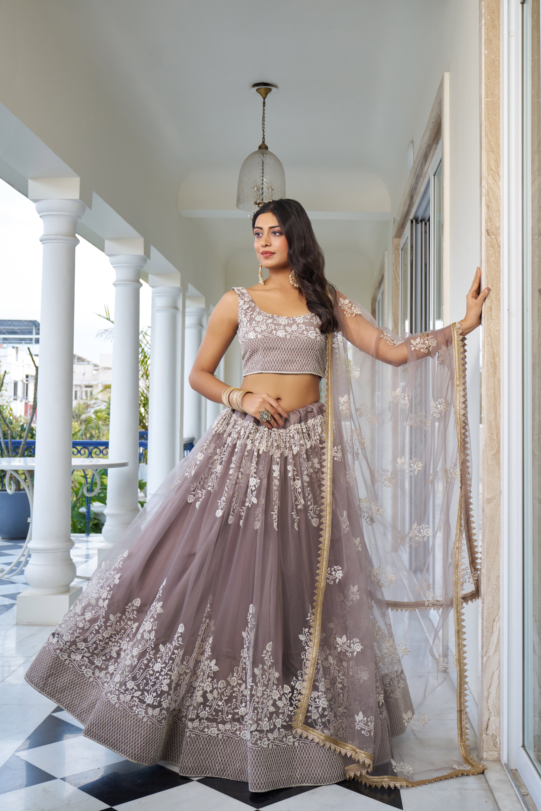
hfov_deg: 38.9
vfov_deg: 55.8
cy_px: 406
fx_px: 766
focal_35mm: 34
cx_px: 270
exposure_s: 1/200
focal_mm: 34
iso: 400
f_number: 5
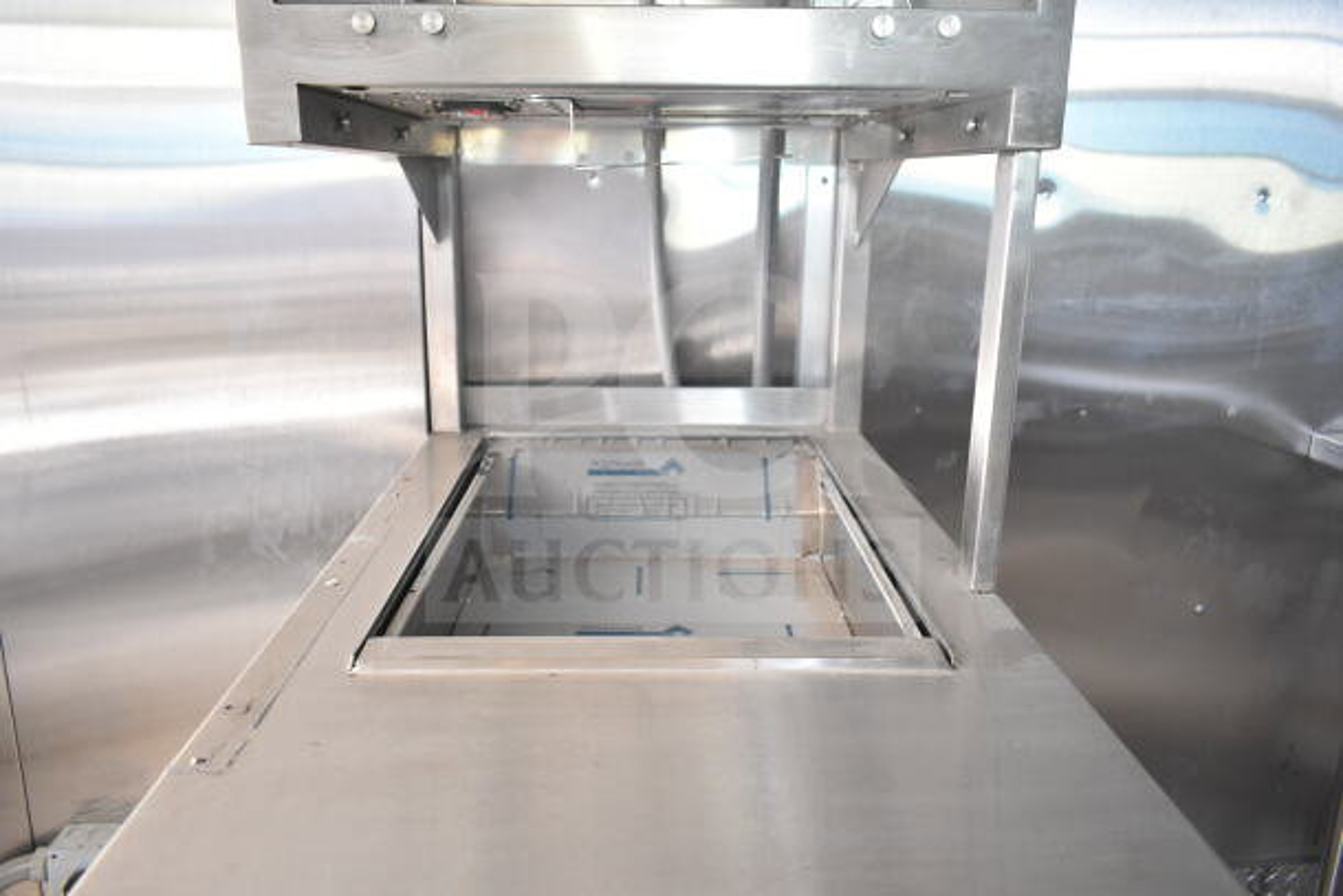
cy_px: 448
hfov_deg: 67.4
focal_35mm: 27
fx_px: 1007
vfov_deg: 48.0
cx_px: 672
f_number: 3.5
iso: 1600
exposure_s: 1/30
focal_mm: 18
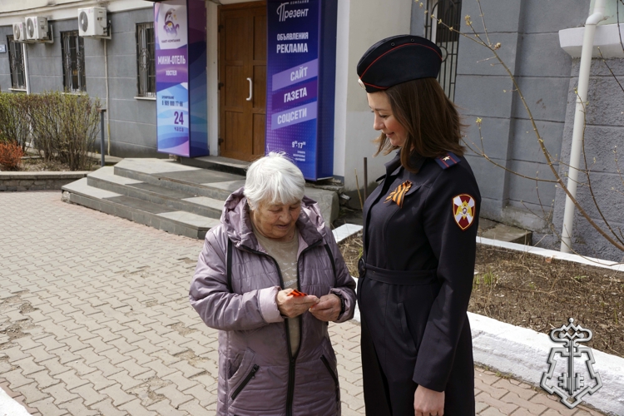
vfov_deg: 36.9
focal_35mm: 36
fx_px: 624
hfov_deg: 53.1
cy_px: 208
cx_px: 312
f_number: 8
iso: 100
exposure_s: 1/250
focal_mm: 24
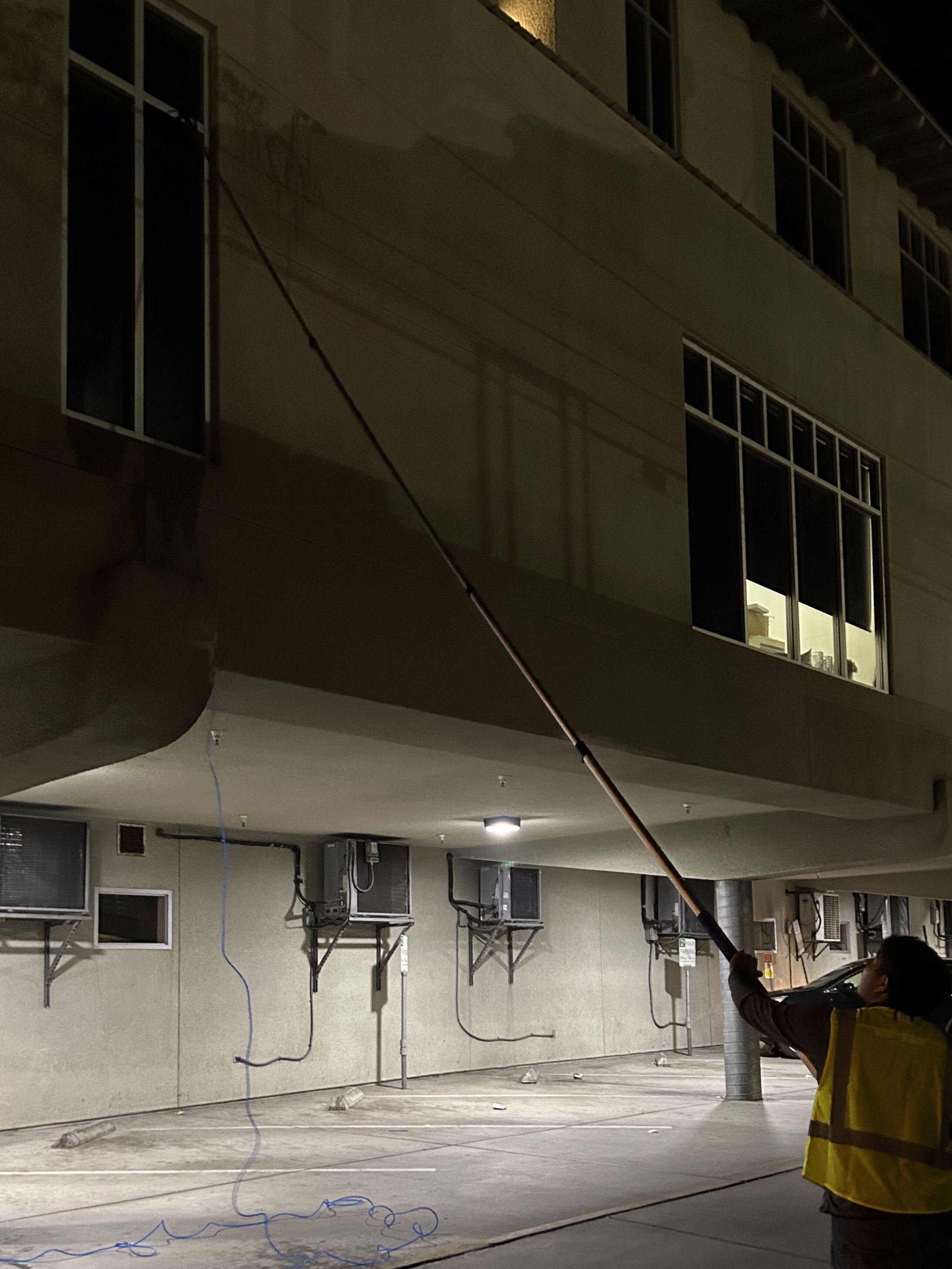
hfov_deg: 39.6
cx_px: 516
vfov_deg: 50.4
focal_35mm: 36
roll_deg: +1.4
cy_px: 855
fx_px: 1320
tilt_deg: +6.6
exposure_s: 1/30
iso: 640
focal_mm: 5.7
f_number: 1.5
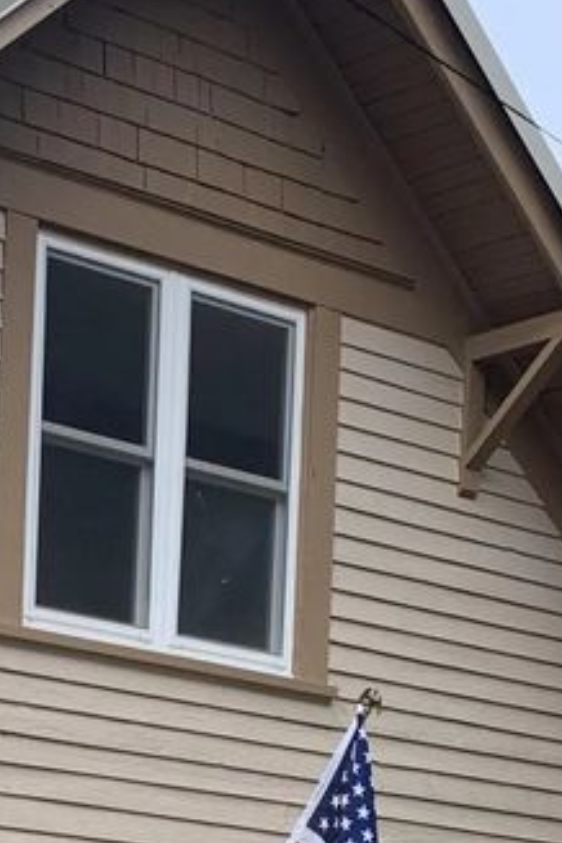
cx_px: -150
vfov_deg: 16.0
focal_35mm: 113
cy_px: 1391
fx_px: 2646
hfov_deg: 11.8
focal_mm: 4.25
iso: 25
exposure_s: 1/616
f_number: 1.8
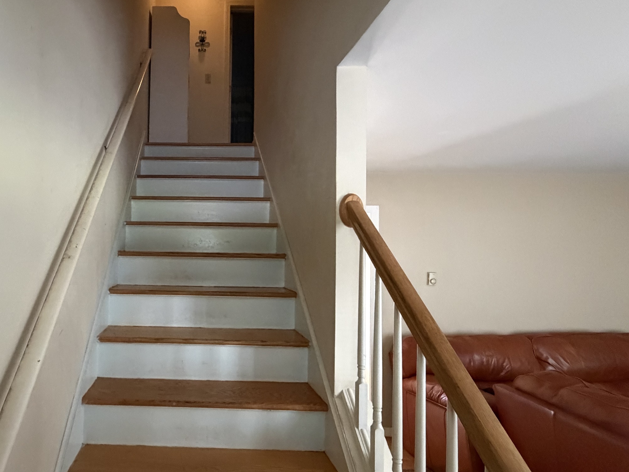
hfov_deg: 77.5
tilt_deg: +2.1
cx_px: 182
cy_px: 247
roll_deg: -0.9
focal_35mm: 20
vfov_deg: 65.9
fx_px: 363
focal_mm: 2.22
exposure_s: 1/60
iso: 1000
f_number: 2.2
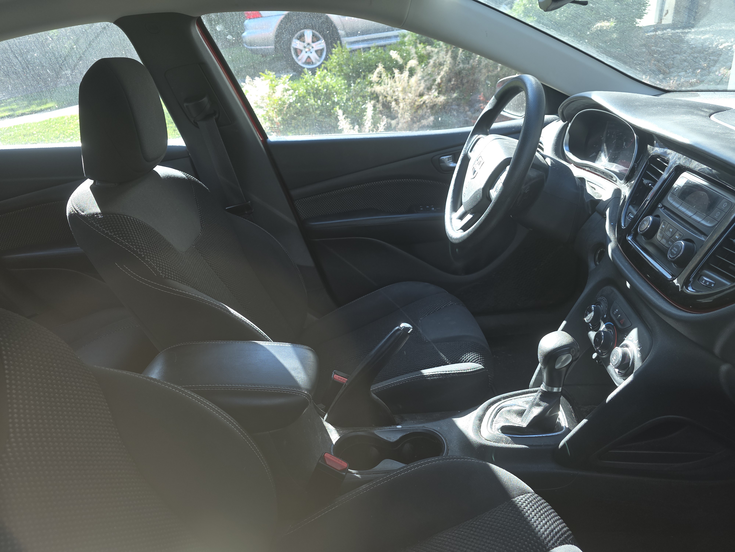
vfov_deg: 58.9
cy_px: 276
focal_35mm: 23
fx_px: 488
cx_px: 368
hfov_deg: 73.9
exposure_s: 1/60
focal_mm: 6.3
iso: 20
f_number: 1.7
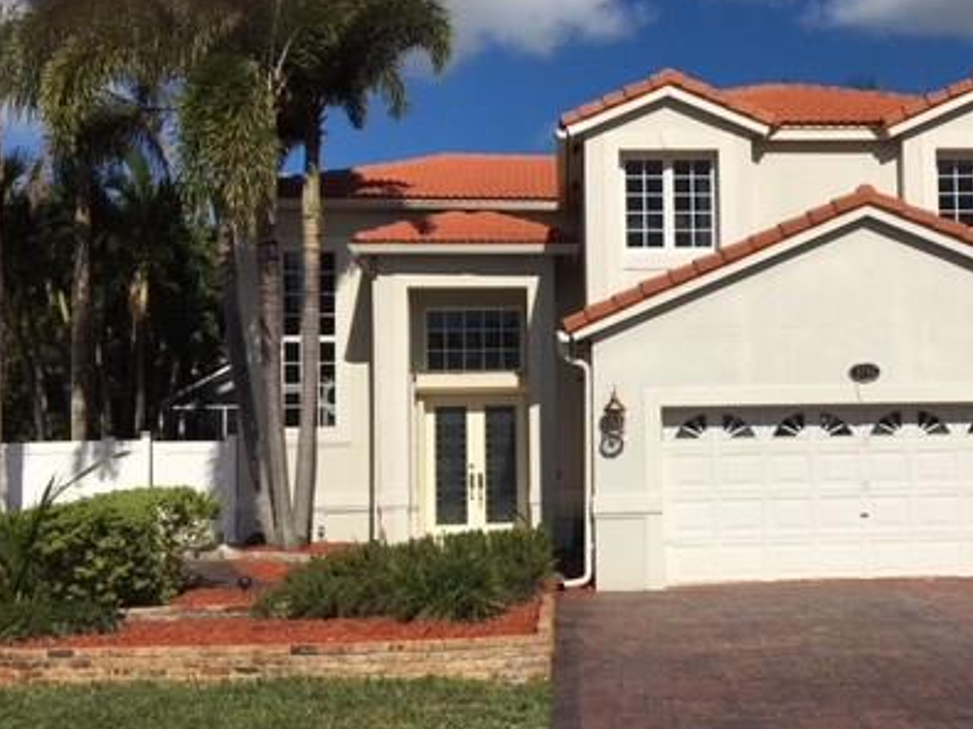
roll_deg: +0.3
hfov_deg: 39.7
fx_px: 1321
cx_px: 682
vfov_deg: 30.9
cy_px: 382
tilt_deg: +5.2
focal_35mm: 47
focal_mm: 4.15
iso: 25
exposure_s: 1/5495
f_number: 2.2
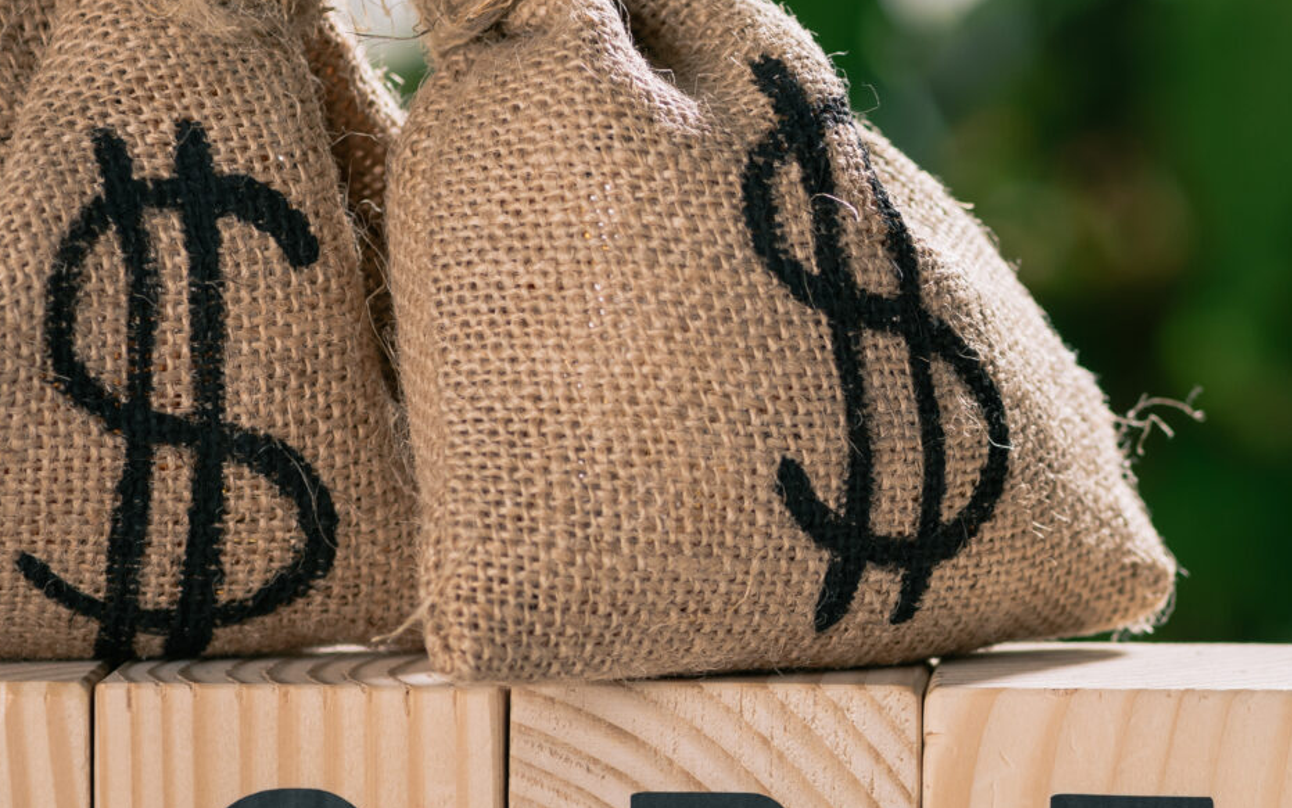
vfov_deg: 4.5
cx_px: 1343
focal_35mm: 294
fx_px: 10355
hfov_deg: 7.1
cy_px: 446
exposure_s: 1/200
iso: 125
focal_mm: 105
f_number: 4
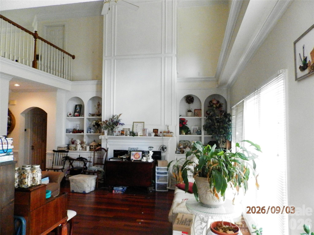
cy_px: 118
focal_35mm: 25
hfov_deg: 69.4
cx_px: 157
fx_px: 227
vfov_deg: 54.9
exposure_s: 1/50
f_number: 3.1
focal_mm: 4.5
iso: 1000
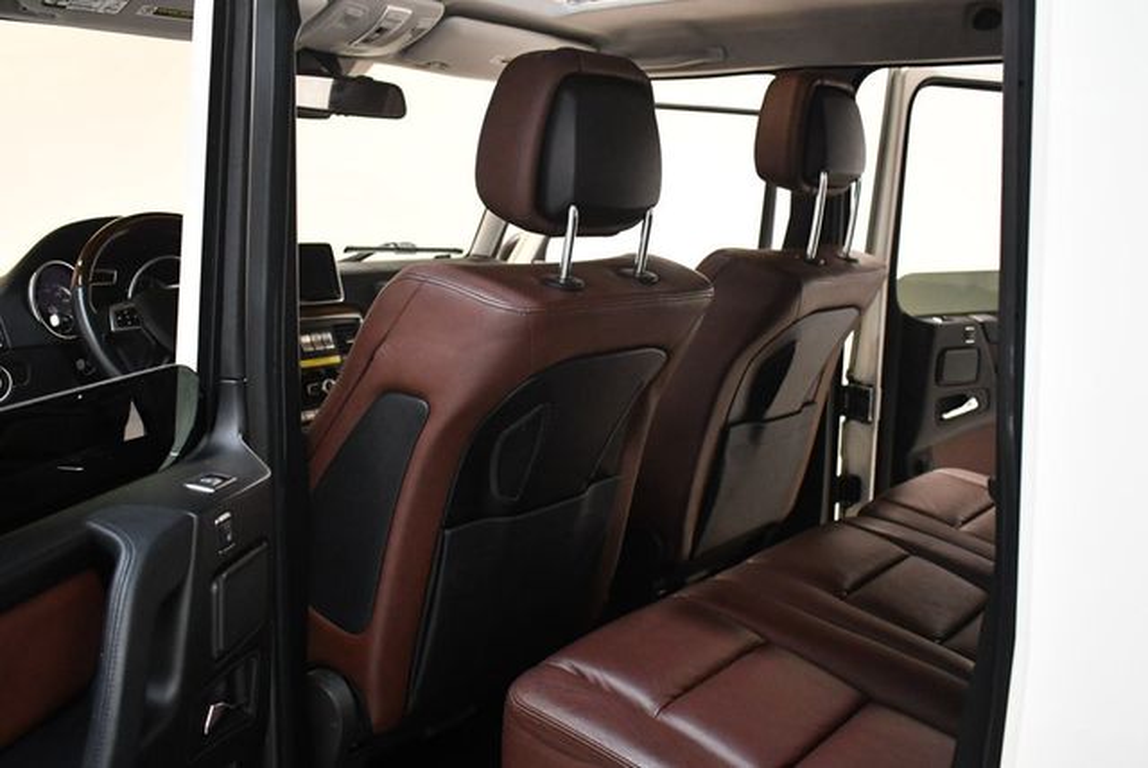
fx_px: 1149
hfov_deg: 53.1
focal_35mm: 36
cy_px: 384
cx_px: 574
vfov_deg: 36.9
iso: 3200
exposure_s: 1/80
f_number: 3.5
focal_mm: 18
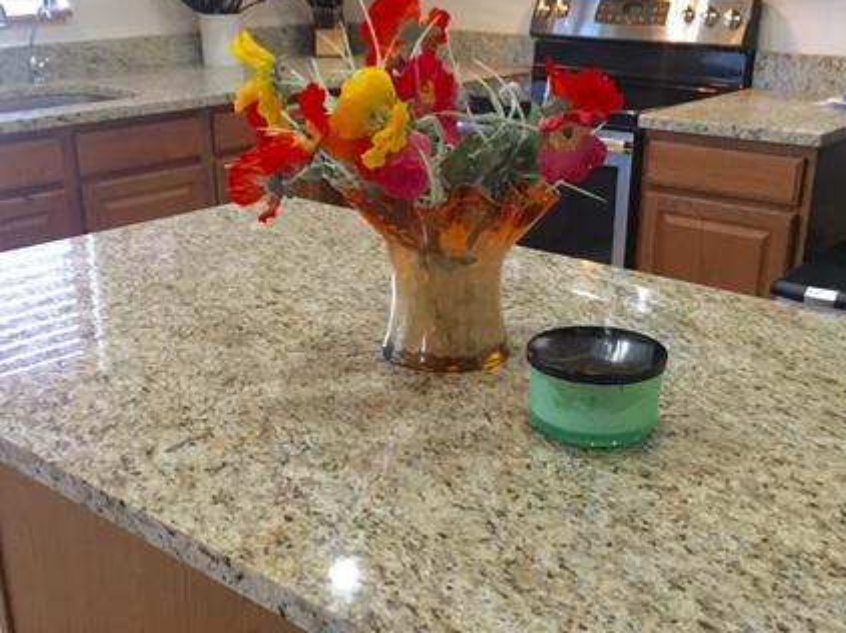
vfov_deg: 32.7
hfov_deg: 43.0
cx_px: 417
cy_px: 393
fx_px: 1075
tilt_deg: -22.8
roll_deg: -0.3
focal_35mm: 44
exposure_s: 1/30
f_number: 2.2
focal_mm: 4.15
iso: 200
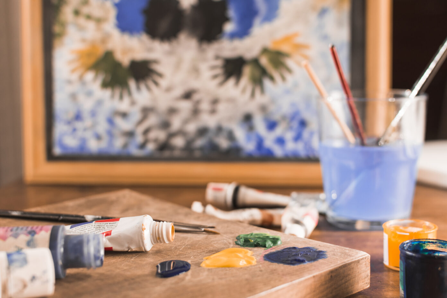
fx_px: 652
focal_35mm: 52
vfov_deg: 25.8
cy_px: 149
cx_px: 224
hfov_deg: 37.9
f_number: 3.2
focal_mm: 35
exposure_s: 1/400
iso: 500
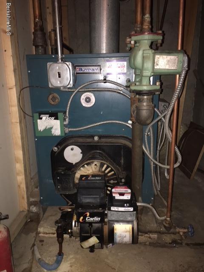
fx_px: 228
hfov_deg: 48.2
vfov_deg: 61.7
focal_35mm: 29
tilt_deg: -14.4
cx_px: 102
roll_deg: +1.8
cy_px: 136
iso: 125
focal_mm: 4.15
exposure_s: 1/16
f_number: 2.2
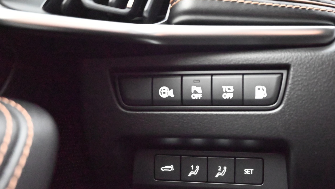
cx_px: 225
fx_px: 311
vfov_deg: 33.6
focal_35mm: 35
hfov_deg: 55.4
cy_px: 117
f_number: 4
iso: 25600
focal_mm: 24
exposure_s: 1/20
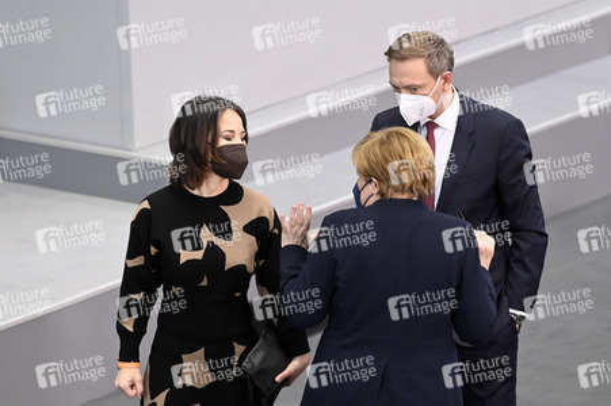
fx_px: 4240
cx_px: 306
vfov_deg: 5.5
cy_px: 203
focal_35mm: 250
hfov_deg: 8.2
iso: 8000
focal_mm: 250
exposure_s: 1/400
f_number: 5.6
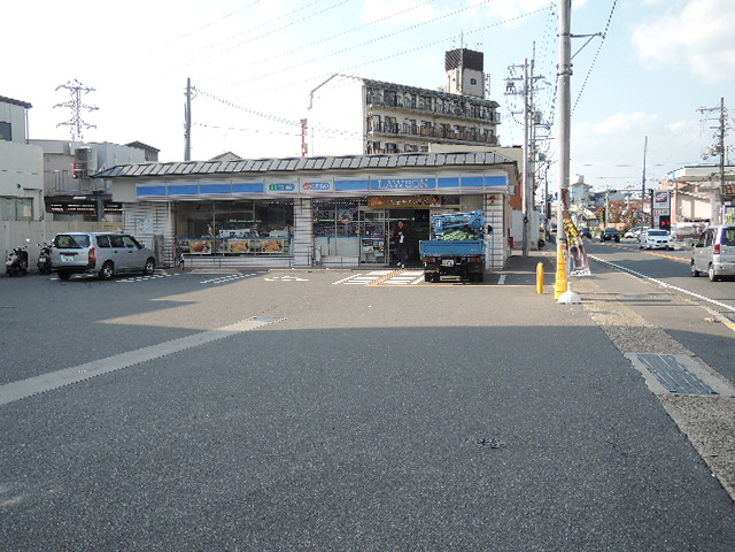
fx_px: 743
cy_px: 276
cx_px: 368
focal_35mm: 35
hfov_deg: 52.6
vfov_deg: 40.7
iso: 80
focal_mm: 7.5
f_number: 3.5
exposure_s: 1/400
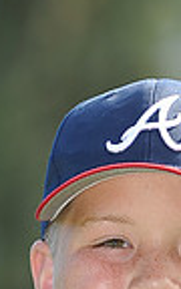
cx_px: 151
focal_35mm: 820
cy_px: 425
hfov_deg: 1.6
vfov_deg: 2.6
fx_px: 6472
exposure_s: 1/500
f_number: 4.5
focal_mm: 200
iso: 200
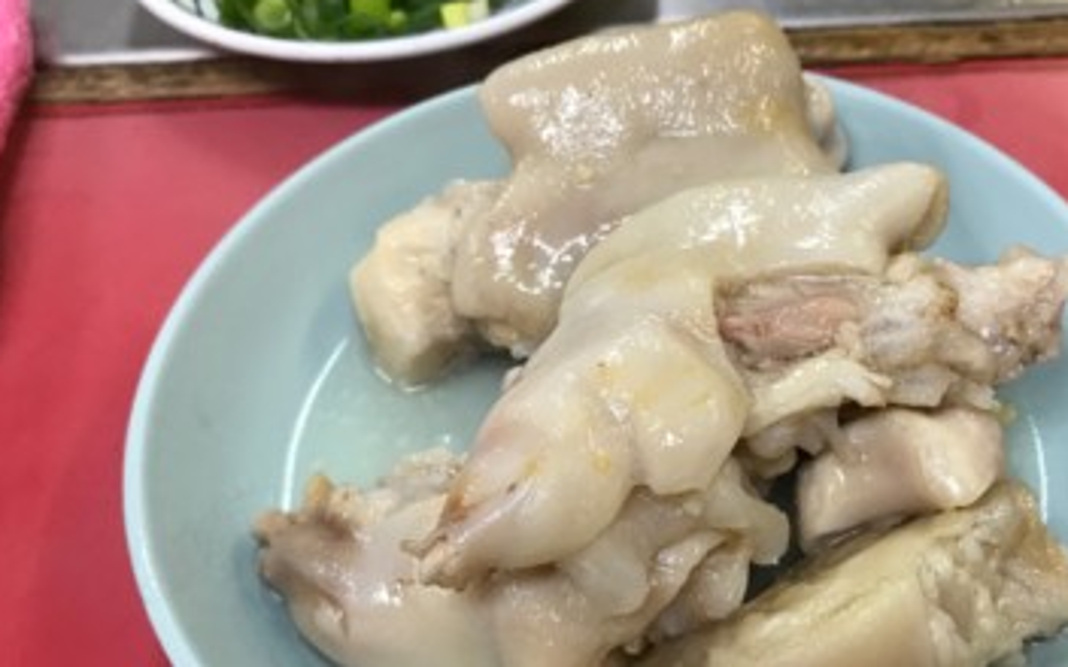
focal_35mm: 38
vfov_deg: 33.2
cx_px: 661
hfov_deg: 51.1
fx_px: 1106
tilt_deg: -53.5
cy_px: 455
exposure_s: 1/30
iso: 32
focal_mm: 3.99
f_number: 1.8
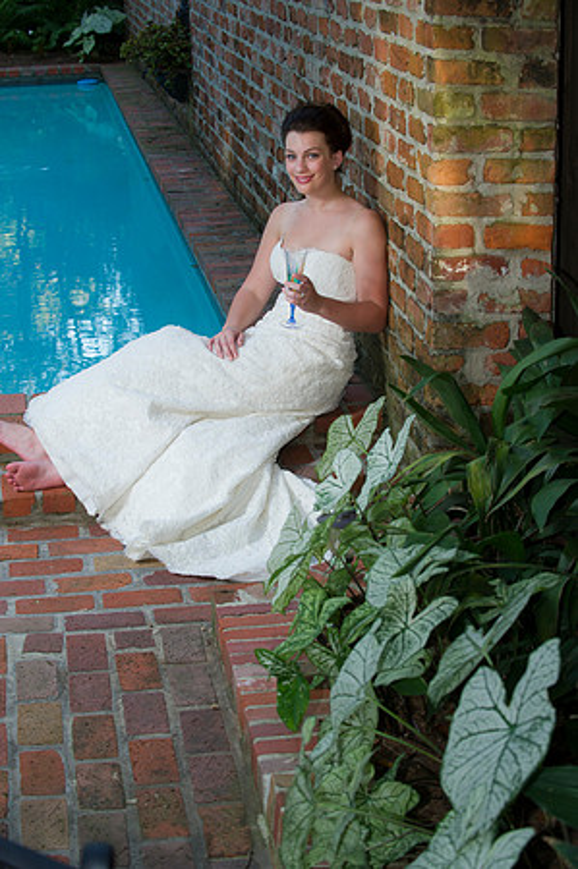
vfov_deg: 28.9
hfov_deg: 19.4
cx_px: 289
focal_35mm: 70
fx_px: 1690
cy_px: 434
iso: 400
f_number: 5
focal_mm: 70
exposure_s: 1/60
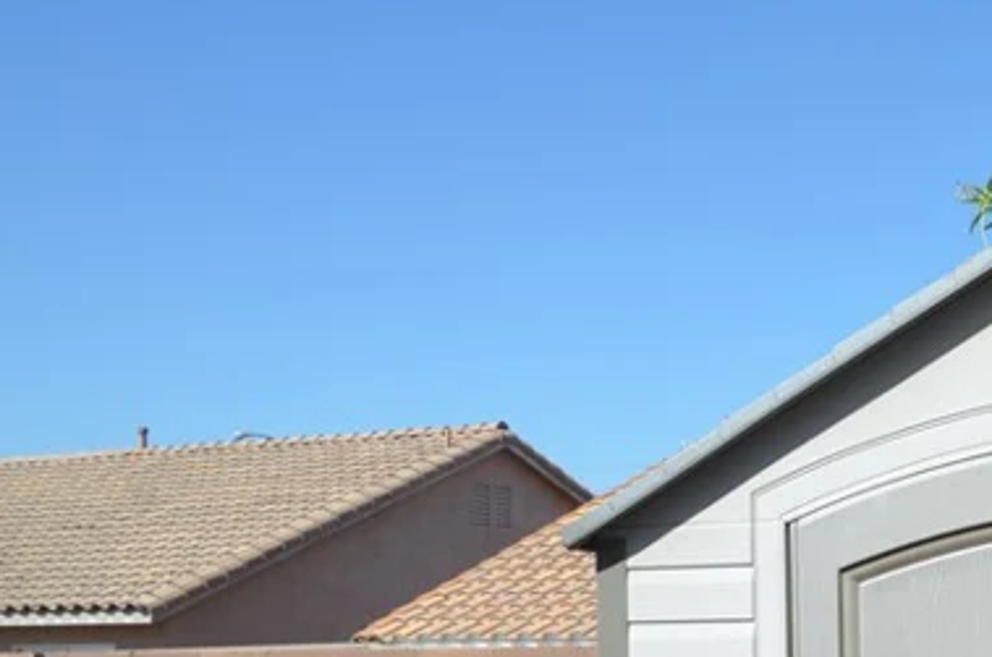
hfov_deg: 23.1
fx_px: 2227
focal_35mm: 81
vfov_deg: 16.3
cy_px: 736
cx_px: 1170
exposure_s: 1/320
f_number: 9
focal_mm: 20
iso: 100
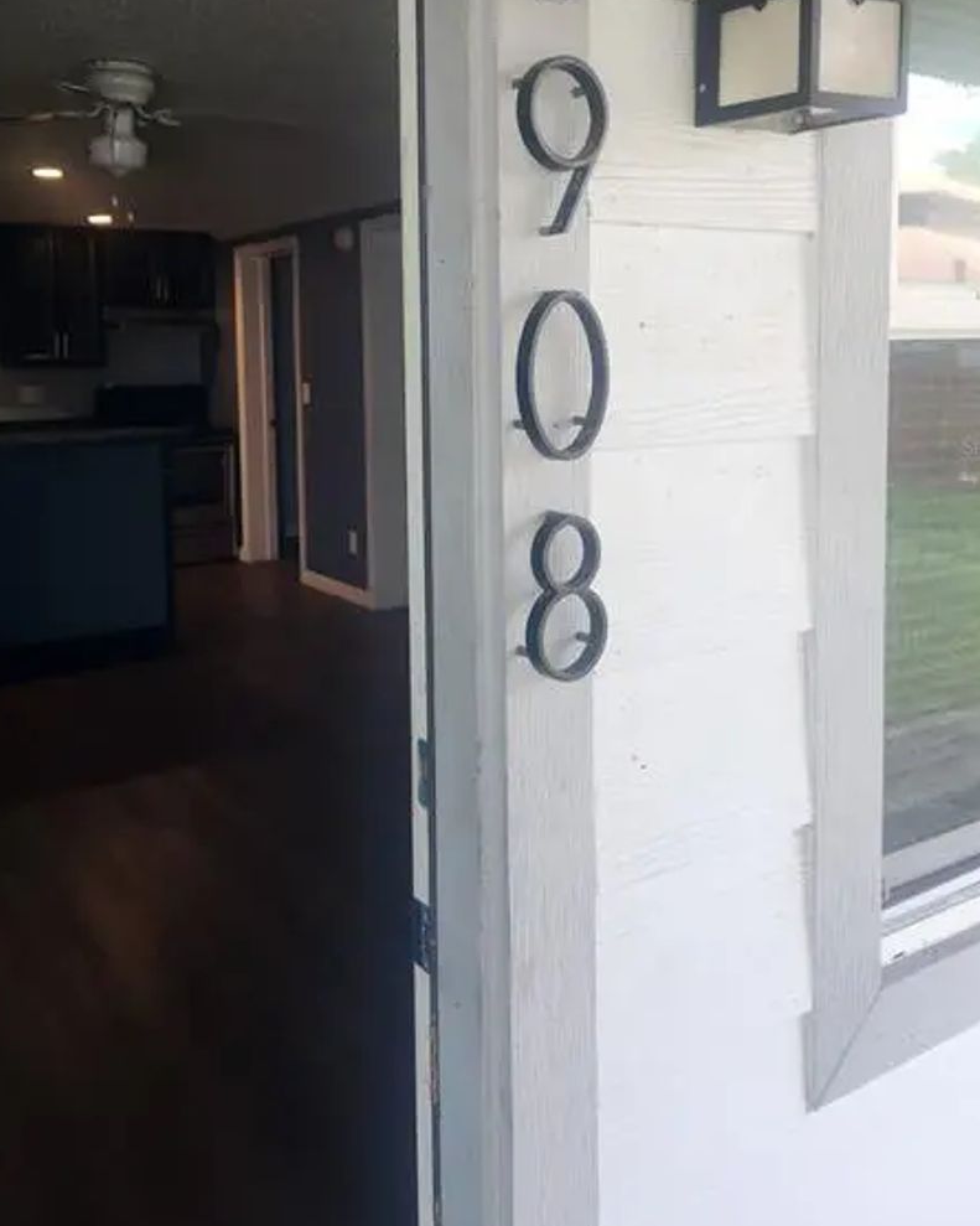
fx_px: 1124
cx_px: 426
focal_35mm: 31
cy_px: 444
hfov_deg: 47.0
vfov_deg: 56.4
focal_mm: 5.4
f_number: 1.8
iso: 125
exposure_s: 1/180
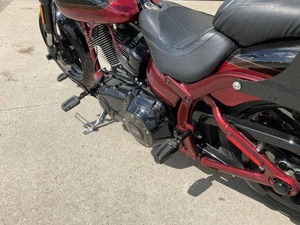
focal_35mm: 29
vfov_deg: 48.2
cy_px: 112
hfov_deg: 61.7
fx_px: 251
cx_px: 150
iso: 25
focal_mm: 3
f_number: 1.8
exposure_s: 1/1848
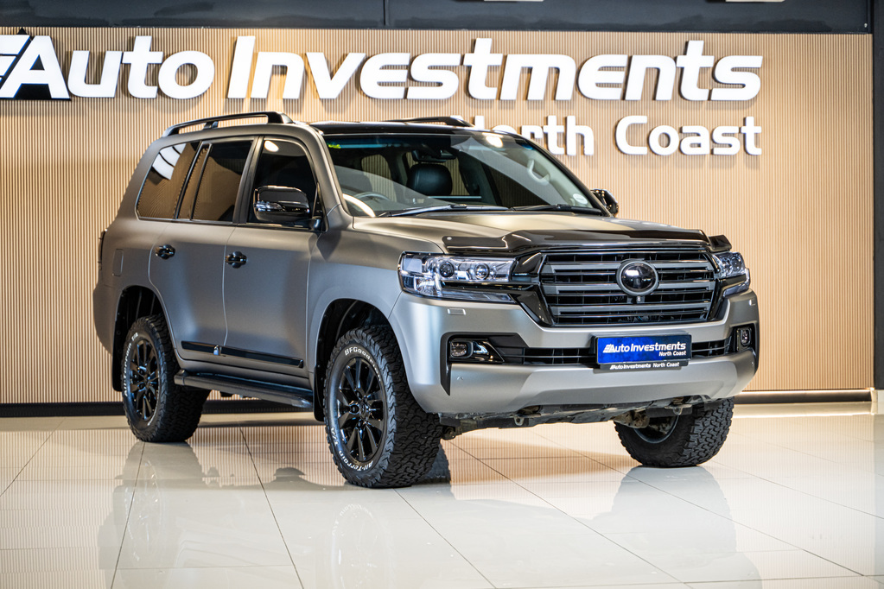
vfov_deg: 18.2
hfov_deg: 27.0
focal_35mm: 75
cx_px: 442
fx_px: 1842
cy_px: 294
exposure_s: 1/200
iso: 640
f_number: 2.8
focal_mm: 75
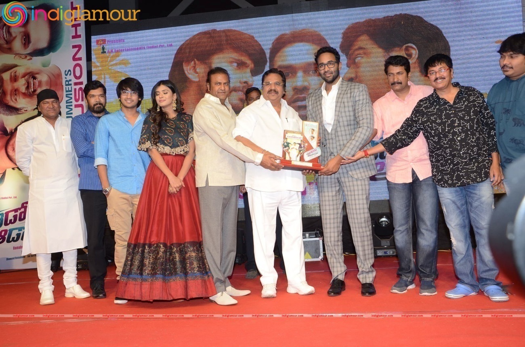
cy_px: 174
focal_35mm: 33
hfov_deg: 57.3
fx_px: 480
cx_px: 262
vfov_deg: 39.8
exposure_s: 1/125
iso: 500
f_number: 6.3
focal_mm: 22
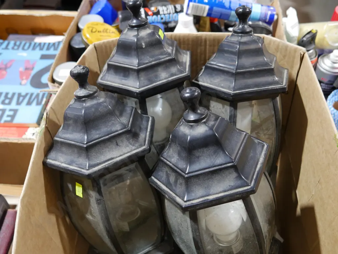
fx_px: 332
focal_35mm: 34
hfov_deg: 53.9
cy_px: 127
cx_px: 169
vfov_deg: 41.8
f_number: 4
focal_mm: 17
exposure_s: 1/60
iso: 1000
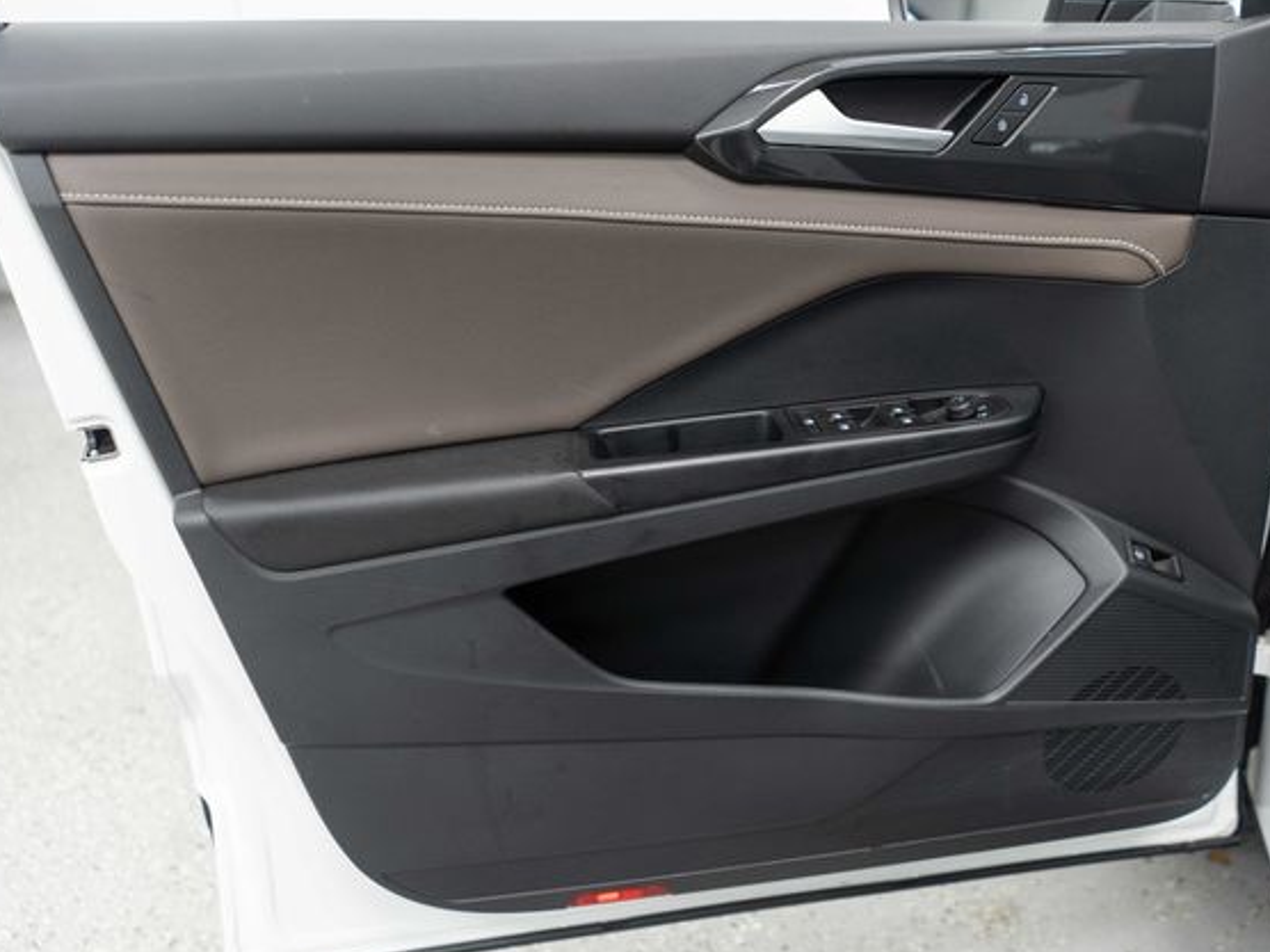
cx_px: 662
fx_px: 1137
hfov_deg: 58.3
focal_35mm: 31
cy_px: 481
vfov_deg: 45.4
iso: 400
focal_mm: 28
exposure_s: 1/40
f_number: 3.2
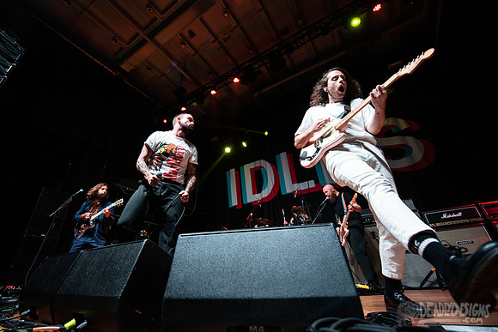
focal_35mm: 16
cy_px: 148
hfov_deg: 98.1
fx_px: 215
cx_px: 222
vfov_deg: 75.2
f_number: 3.2
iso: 1600
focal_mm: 14
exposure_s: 1/200
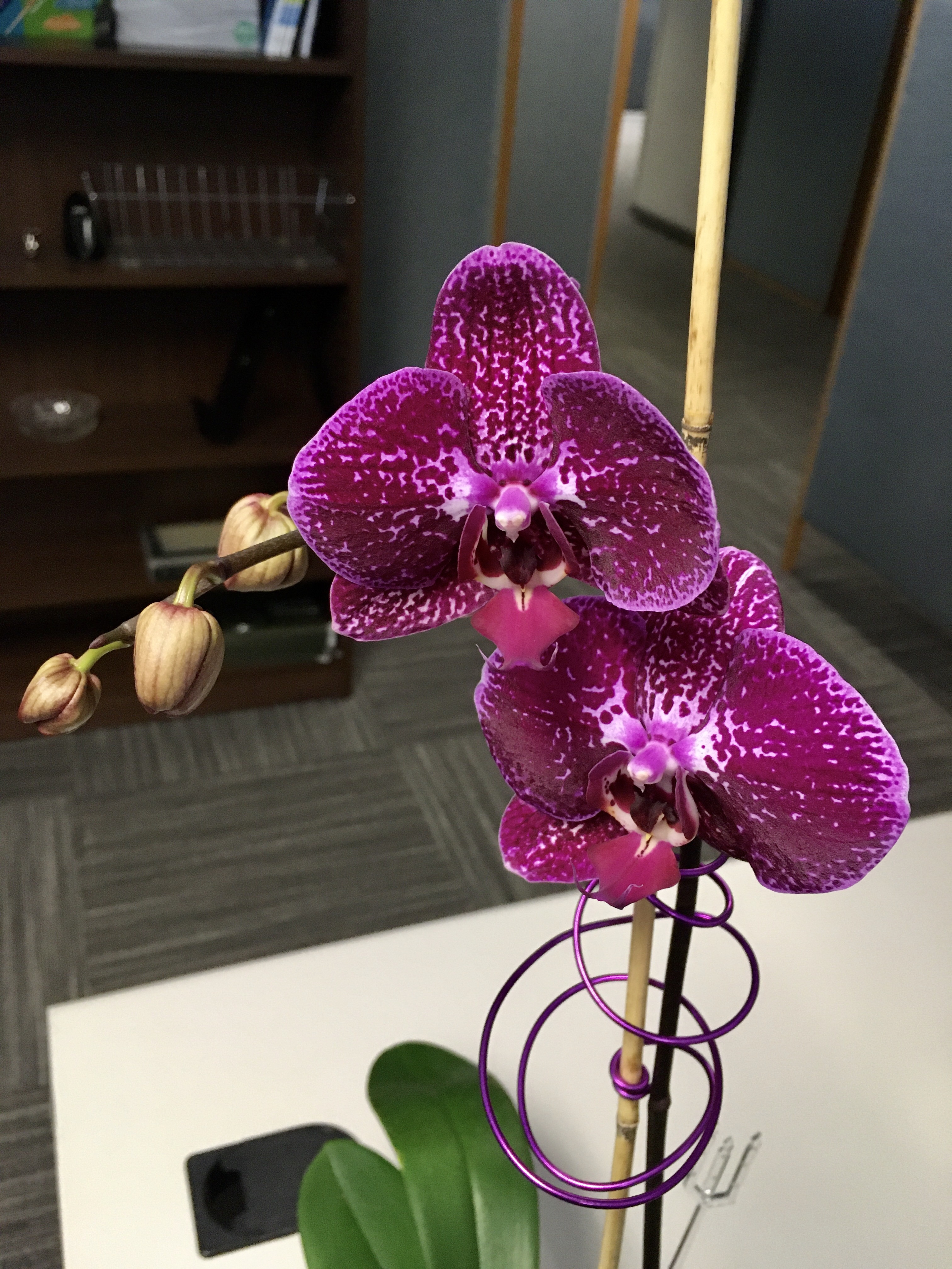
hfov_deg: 48.2
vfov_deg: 61.7
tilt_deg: -30.7
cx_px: 476
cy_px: 634
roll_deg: -5.4
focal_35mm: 29
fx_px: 1063
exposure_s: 1/30
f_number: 2.2
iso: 200
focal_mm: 4.15
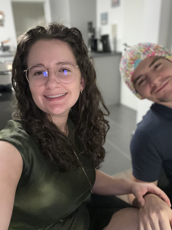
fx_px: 199
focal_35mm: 30
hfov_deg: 46.8
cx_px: 86
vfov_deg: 60.0
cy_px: 115
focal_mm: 2.71
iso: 500
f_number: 2.2
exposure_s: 1/24
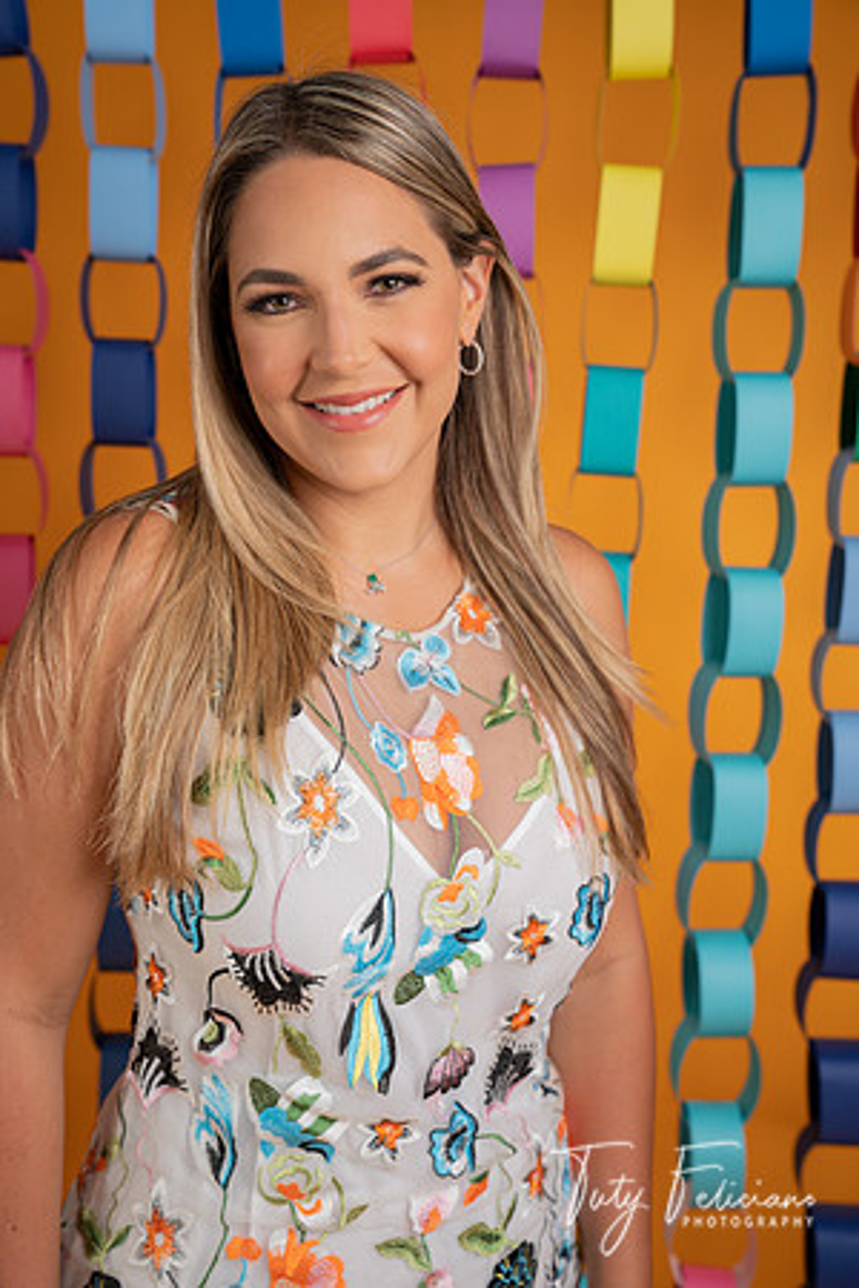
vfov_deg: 38.9
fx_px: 1825
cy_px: 644
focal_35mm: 51
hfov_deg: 26.5
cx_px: 430
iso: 80
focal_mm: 51
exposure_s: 1/160
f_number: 4.5
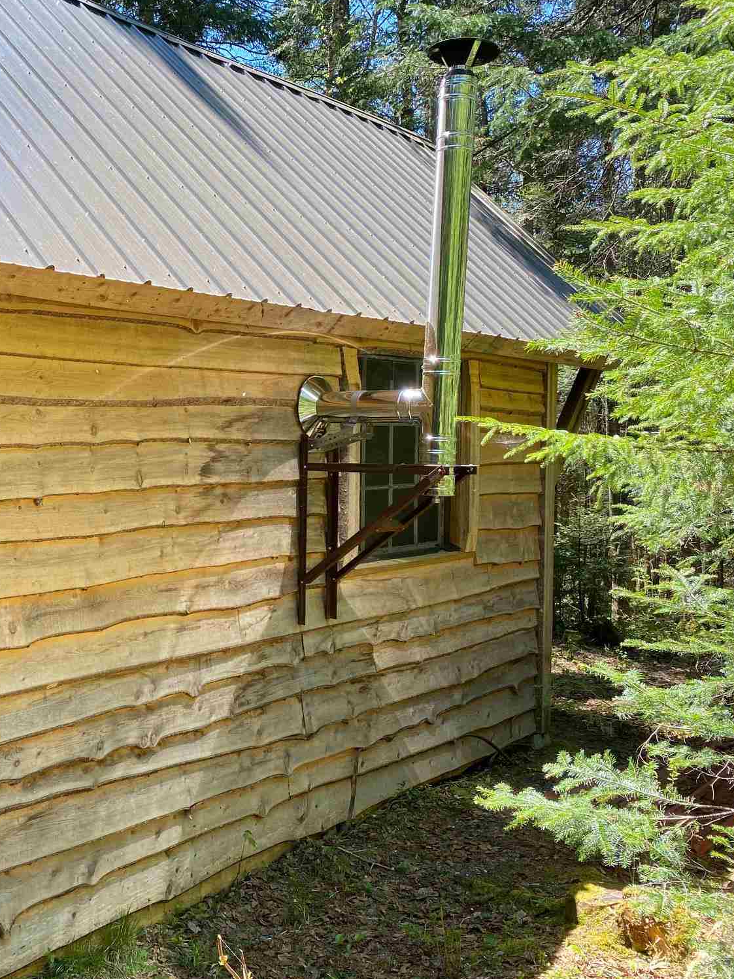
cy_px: 488
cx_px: 95
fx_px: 990
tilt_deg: -2.9
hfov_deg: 38.3
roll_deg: +1.0
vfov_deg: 52.6
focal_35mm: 35
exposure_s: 1/242
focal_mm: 4.25
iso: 32
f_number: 1.8
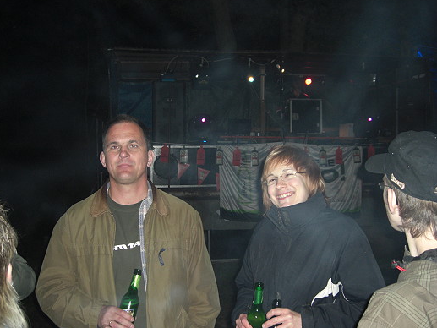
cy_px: 162
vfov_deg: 36.8
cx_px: 218
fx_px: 492
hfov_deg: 47.9
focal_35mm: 39
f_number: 2.8
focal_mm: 7.9
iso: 200
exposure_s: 1/60
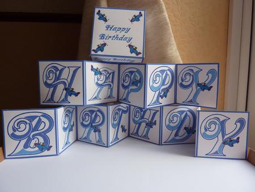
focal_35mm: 25
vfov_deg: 54.9
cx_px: 128
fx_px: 184
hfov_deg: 69.4
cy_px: 96
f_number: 3.3
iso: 250
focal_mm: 4.1
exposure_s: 1/30
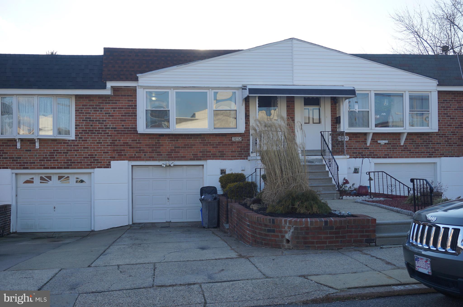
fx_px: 501
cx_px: 232
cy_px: 154
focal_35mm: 39
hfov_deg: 49.6
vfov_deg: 34.1
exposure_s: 1/250
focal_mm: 26
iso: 100
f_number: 5
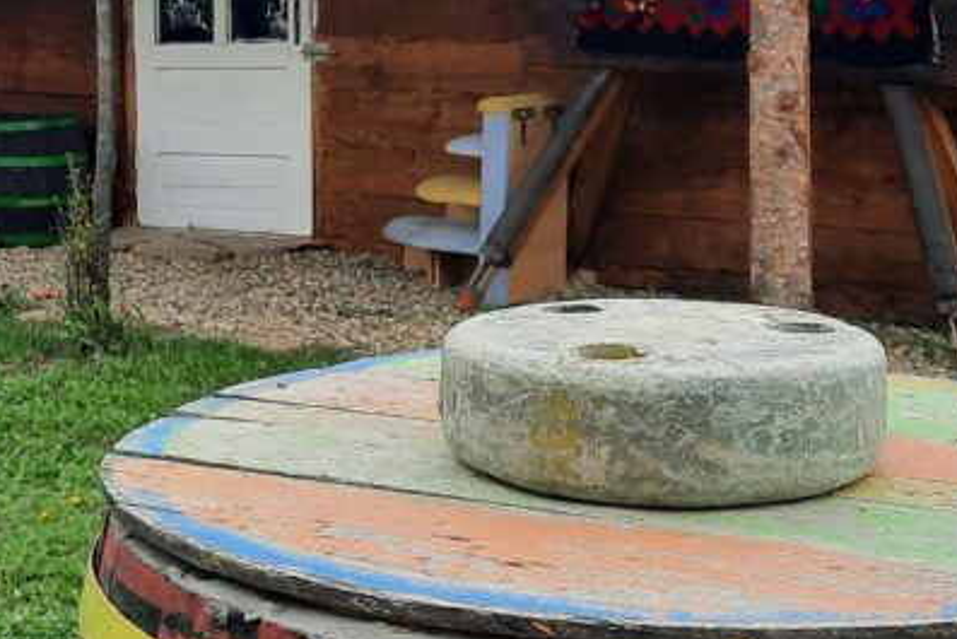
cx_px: 374
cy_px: 188
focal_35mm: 67
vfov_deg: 20.2
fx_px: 1782
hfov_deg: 30.0
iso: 32
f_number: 2
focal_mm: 4.6
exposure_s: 1/156
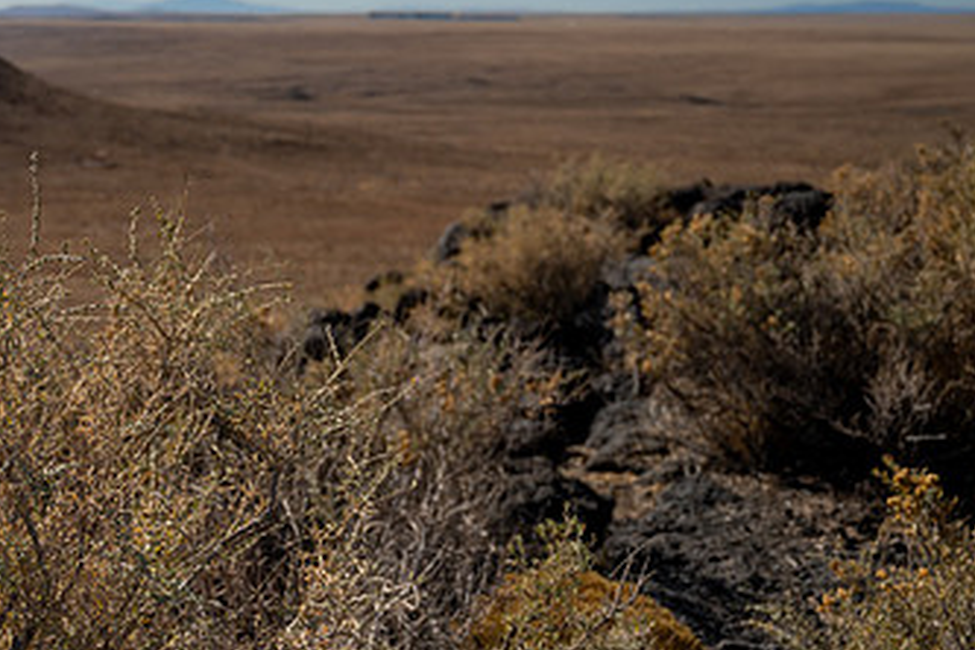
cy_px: 217
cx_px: 264
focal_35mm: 59
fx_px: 1598
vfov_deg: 22.9
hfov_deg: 33.4
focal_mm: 33.5
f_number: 4
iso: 200
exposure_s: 1/5000
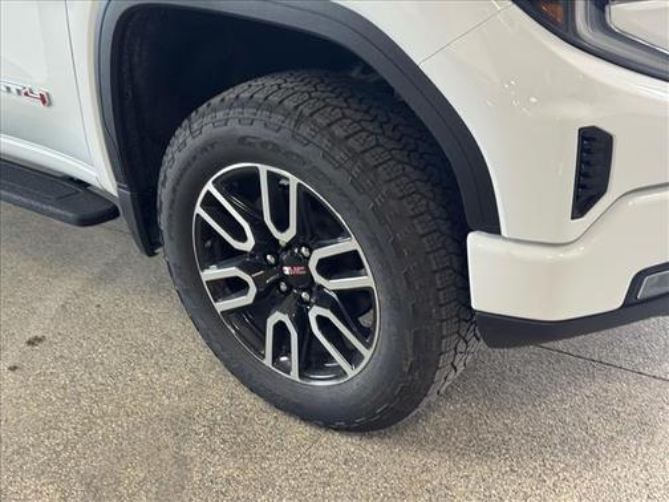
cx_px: 334
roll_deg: +1.4
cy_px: 251
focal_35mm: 48
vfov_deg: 30.3
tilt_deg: -28.0
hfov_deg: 39.7
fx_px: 928
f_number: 1.78
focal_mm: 6.76
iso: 100
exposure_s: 1/60
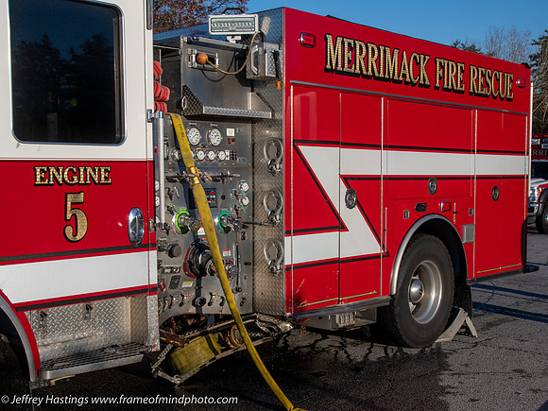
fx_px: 779
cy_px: 224
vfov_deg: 29.5
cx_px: 253
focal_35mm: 49
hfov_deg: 38.7
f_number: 13
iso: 500
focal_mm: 34
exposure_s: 1/500
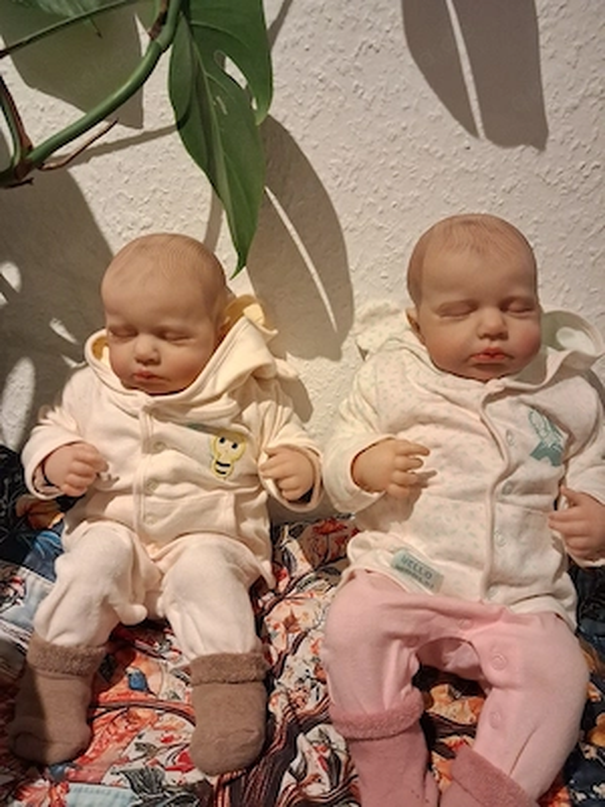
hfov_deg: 51.4
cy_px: 404
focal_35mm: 27
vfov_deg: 65.3
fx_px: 629
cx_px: 302
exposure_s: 1/33
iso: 400
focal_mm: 4
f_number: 1.8
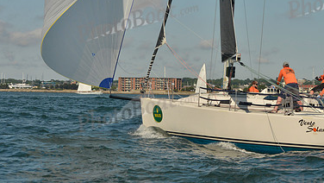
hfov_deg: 18.8
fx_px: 971
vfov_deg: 10.7
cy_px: 53
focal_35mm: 113
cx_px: 244
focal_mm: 70
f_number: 7.1
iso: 400
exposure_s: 1/1600
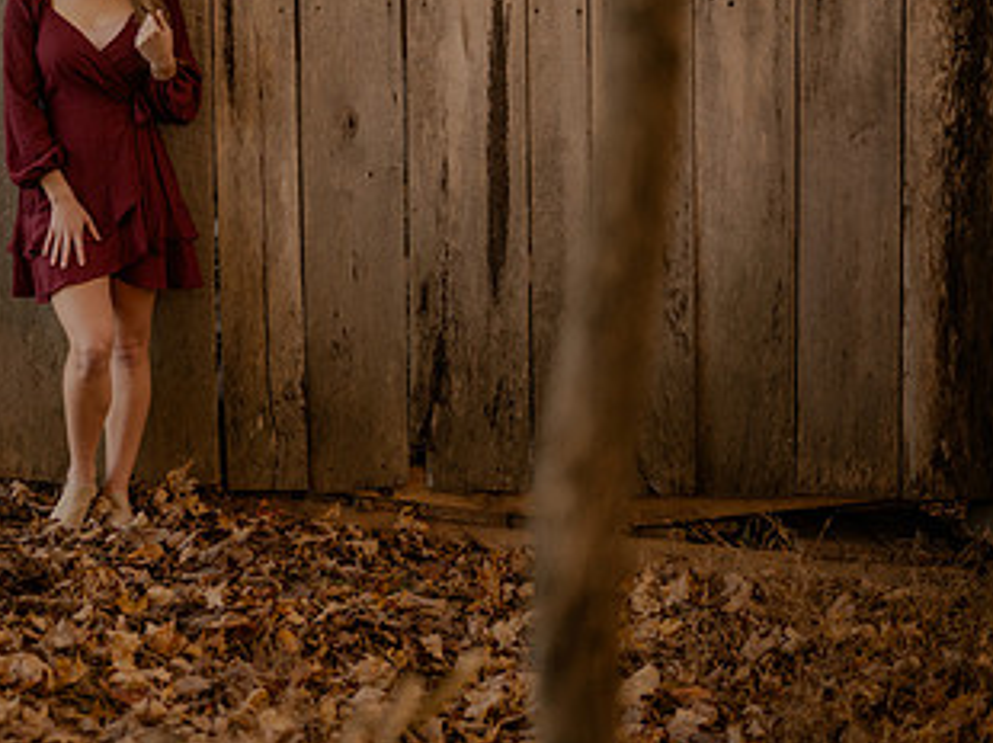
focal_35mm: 90
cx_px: 157
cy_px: 216
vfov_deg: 16.3
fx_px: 2580
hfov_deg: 21.4
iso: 250
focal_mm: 50
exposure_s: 1/500
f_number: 1.8
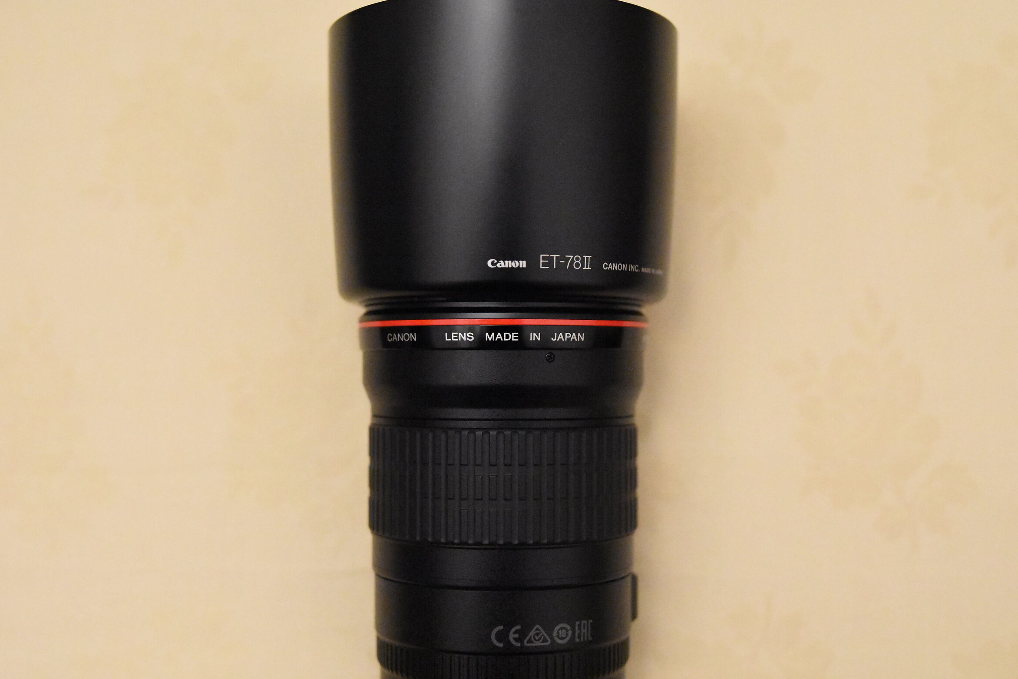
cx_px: 505
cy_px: 335
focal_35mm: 43
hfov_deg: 45.4
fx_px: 1216
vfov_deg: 31.2
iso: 12800
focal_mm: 28
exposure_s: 1/250
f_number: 2.4
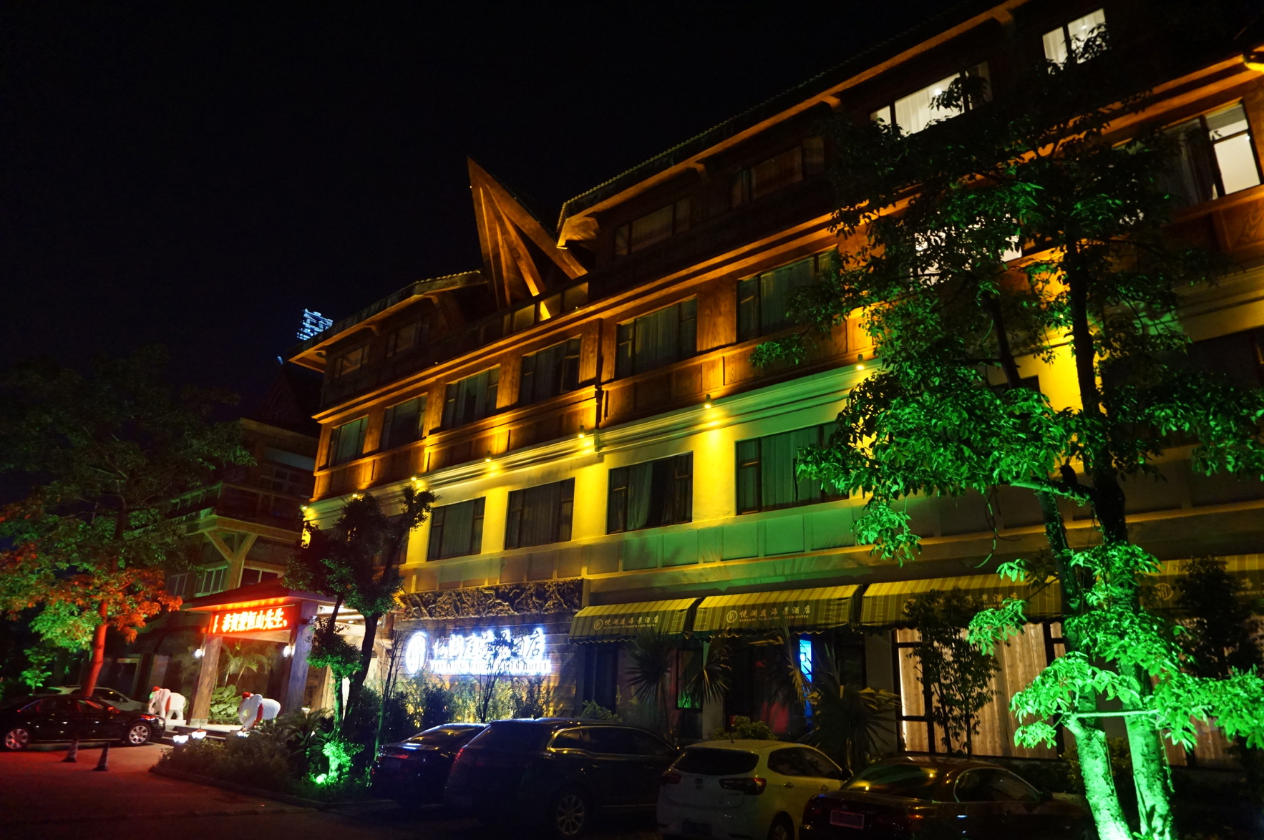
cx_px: 632
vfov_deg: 53.0
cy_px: 420
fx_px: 842
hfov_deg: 73.8
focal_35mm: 24
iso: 3200
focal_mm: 16
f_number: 3.5
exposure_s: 1/10
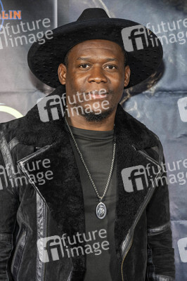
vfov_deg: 26.7
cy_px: 140
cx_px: 94
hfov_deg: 17.9
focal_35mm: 76
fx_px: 593
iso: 800
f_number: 5.6
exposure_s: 1/200
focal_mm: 76
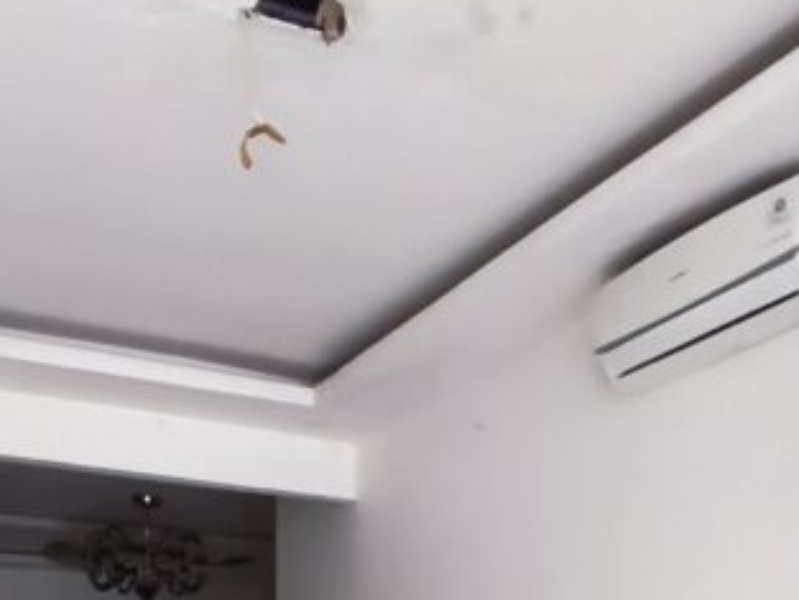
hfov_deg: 38.9
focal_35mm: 49
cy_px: 788
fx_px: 1131
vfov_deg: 25.4
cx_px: 388
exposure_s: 1/16.7
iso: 2000
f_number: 2.2
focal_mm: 1.65
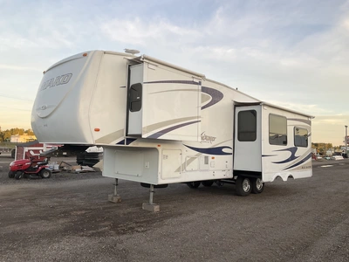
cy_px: 131
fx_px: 292
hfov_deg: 61.7
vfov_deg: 48.2
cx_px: 174
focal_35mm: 29
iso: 25
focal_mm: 3
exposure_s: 1/264
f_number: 1.8
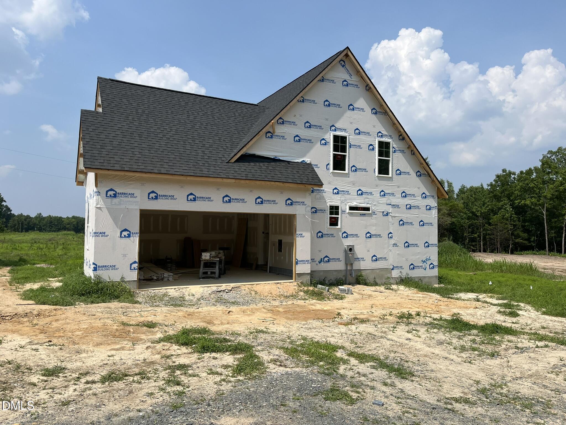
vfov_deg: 53.1
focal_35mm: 26
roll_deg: -0.4
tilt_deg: +2.4
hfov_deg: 67.3
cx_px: 283
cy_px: 212
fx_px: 425
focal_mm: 5.1
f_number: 1.6
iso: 50
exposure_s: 1/5076
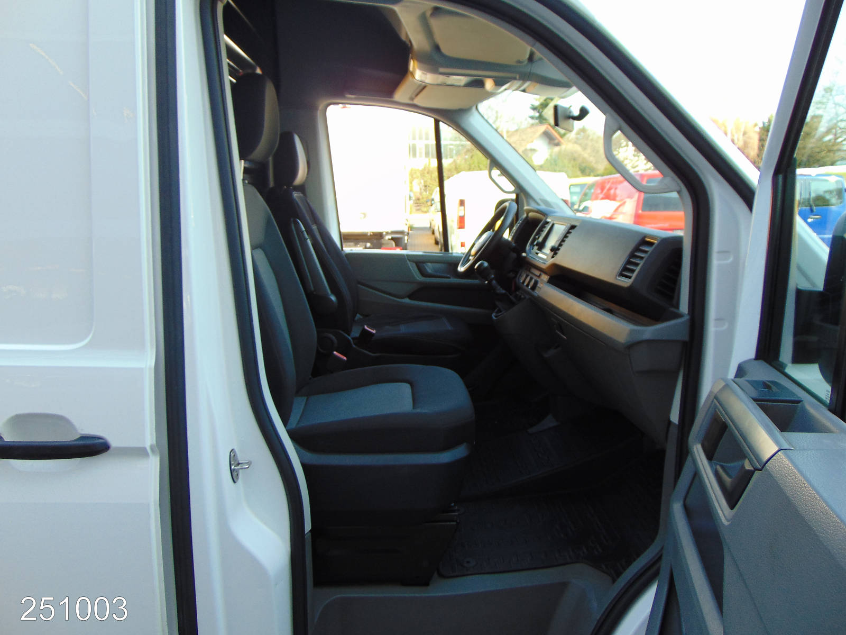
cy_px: 318
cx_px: 423
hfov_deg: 69.4
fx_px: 611
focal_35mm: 25
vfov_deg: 54.9
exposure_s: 1/100
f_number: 3
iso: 80
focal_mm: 4.5
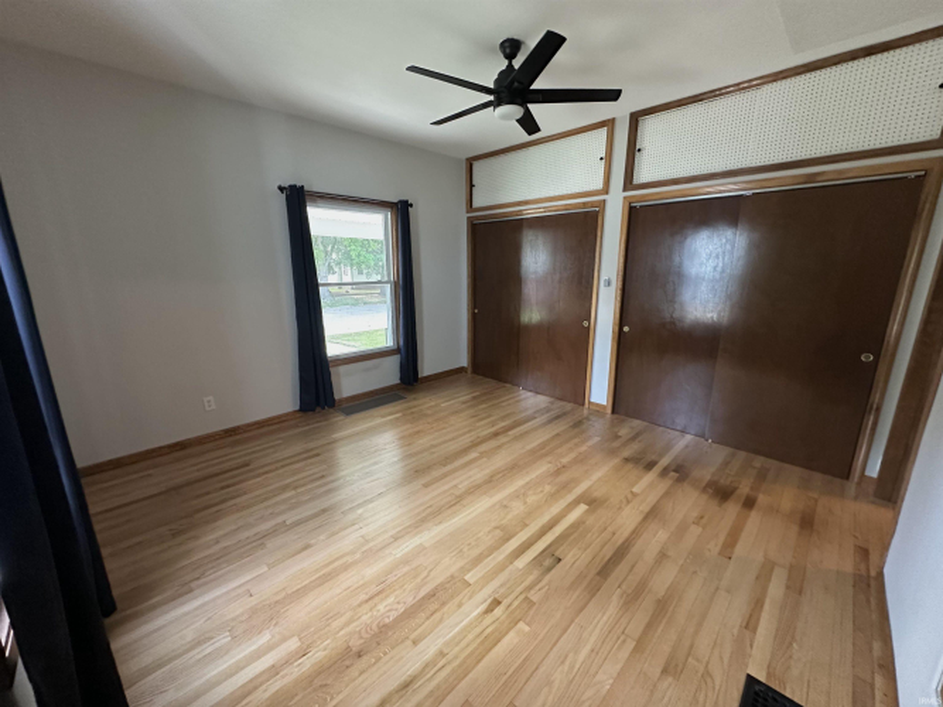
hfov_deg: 102.1
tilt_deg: -12.9
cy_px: 354
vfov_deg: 85.7
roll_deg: +0.0
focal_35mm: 14
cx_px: 472
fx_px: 381
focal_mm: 2.22
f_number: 2.2
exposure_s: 1/60
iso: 800
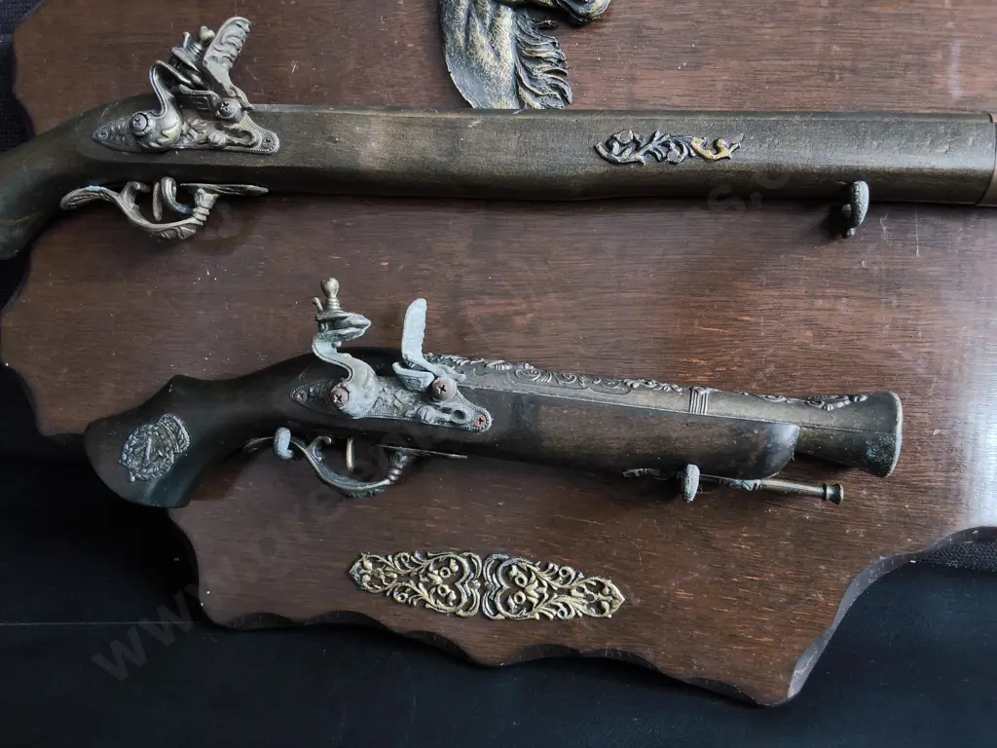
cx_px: 498
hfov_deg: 65.3
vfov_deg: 51.4
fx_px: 778
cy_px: 374
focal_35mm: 27
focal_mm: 2.87
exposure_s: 1/100
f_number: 2
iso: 160
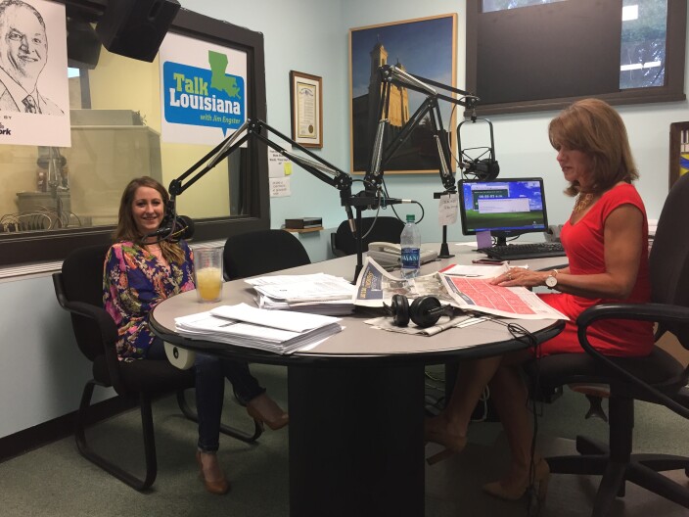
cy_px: 258
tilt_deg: -8.1
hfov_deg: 61.7
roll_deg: +0.5
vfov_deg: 48.2
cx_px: 344
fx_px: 577
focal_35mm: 29
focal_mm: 4.15
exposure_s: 1/30
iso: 50
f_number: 2.2
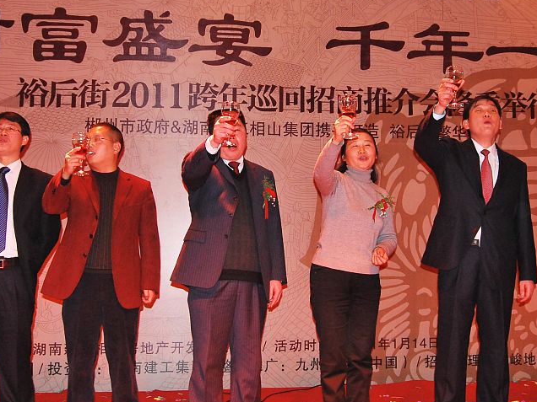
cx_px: 295
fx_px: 760
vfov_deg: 29.6
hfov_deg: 38.9
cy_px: 166
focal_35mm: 49
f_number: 6.3
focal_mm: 18
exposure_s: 1/60
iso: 800
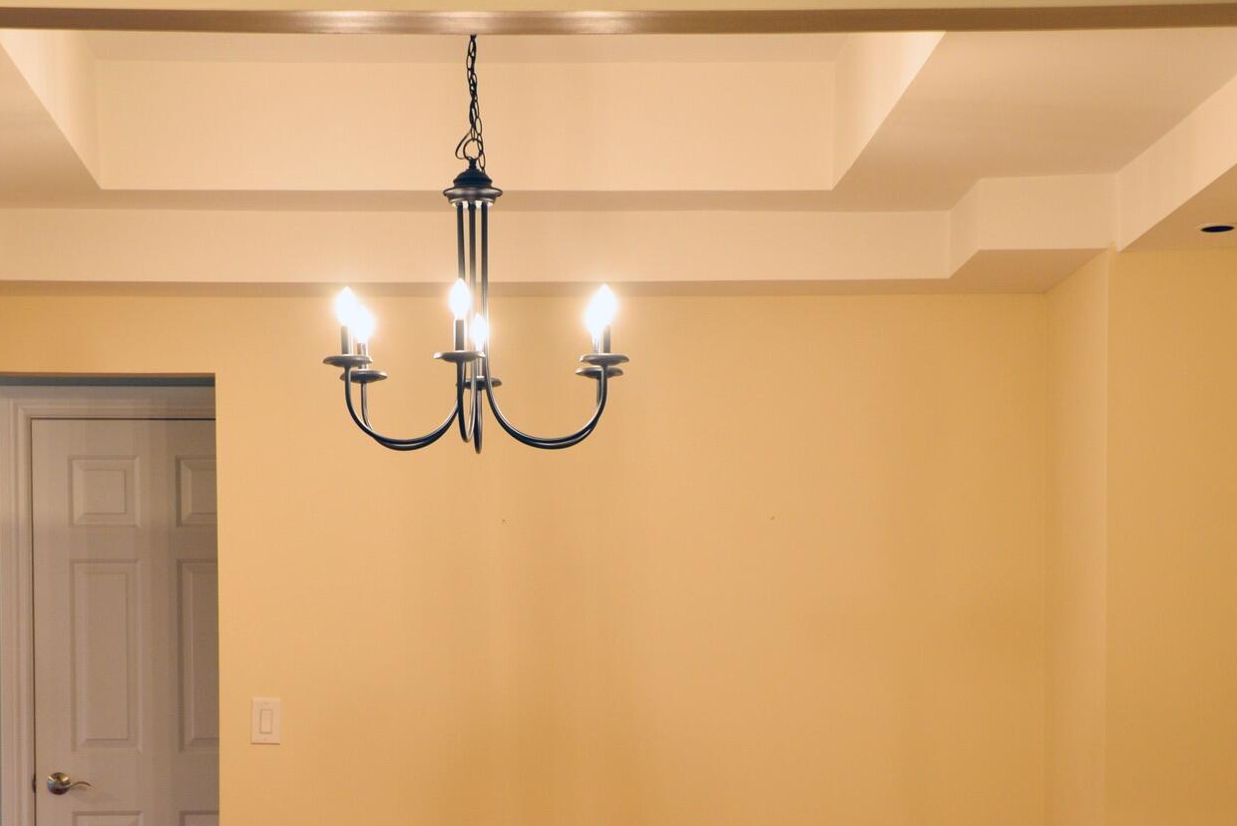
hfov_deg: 22.8
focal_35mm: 89
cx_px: 532
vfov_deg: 15.2
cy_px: 765
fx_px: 3059
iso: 800
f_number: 4.2
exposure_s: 1/40
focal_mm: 48
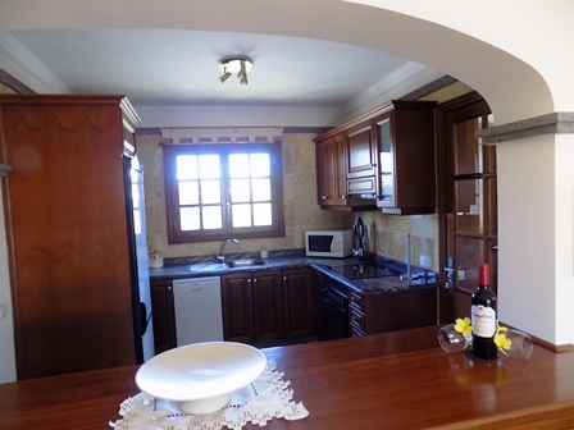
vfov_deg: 58.9
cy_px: 215
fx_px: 381
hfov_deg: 73.9
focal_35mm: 23
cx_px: 287
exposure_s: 1/30
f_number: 3.1
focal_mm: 4
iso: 180
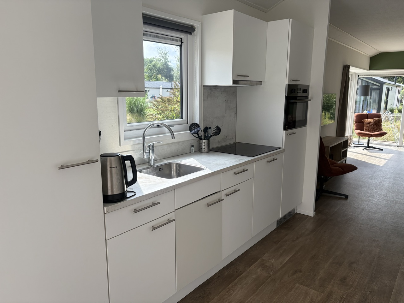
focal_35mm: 26
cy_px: 152
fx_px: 303
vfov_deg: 53.1
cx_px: 202
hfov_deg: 67.3
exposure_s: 1/654
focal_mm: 5.96
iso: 64
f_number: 1.6
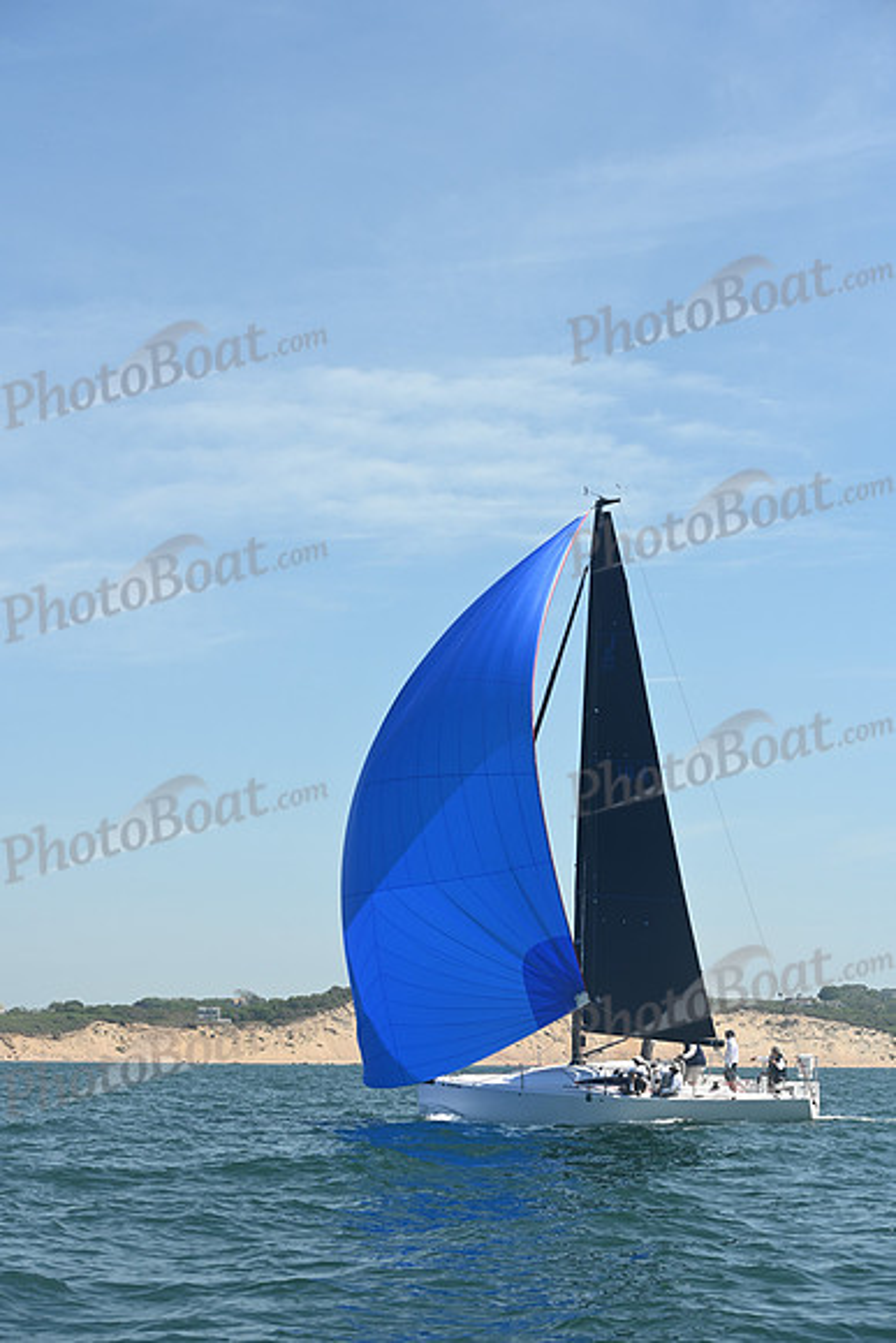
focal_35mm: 70
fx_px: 2612
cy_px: 672
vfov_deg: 28.8
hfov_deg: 19.5
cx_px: 448
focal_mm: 70
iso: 320
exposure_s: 1/1000
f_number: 7.1
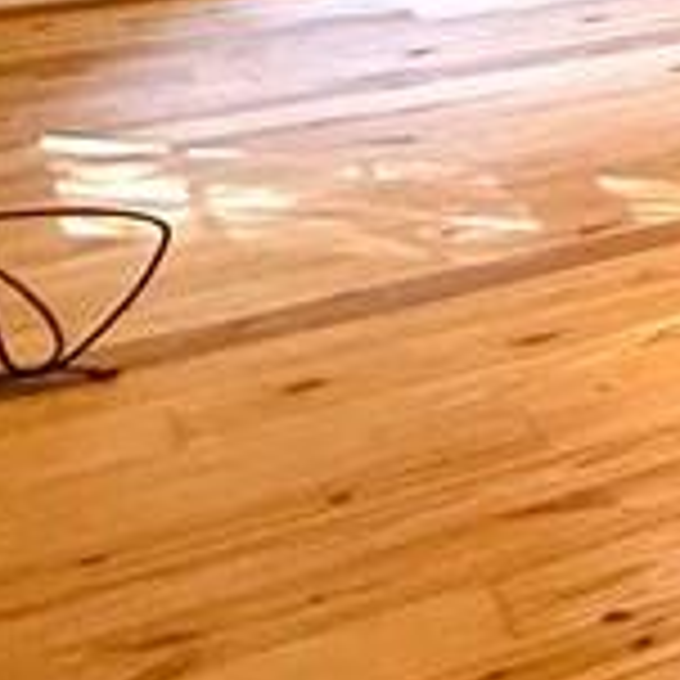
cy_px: -459
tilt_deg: +0.2
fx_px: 1867
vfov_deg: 17.6
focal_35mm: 84
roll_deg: -1.4
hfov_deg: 11.8
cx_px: 1990
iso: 320
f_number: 2.2
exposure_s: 1/60
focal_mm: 2.22
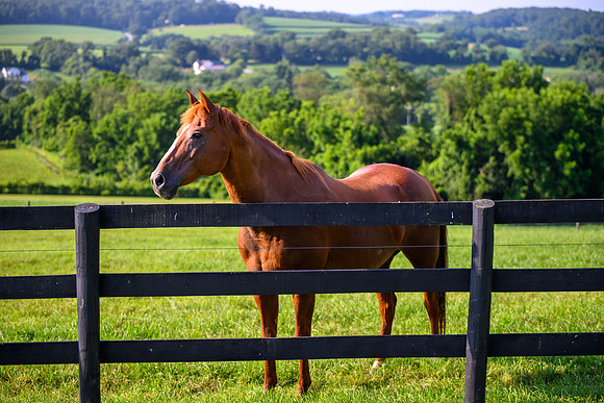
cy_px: 202
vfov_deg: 19.5
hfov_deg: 28.8
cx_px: 302
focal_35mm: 70
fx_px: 1175
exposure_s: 1/800
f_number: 2.8
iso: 100
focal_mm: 70
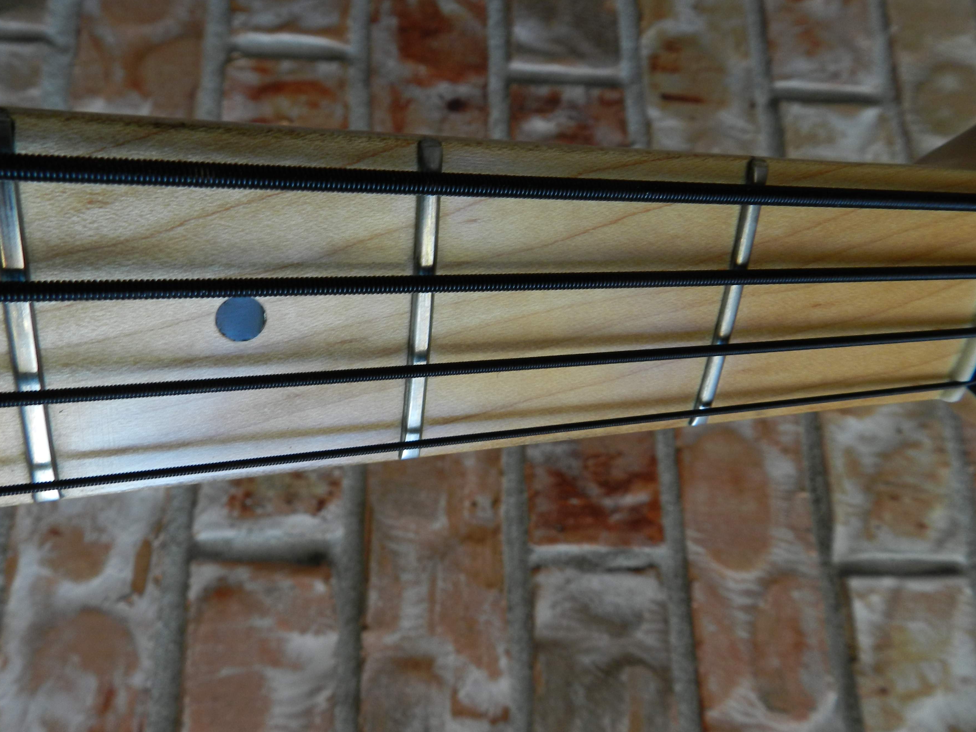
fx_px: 733
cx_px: 430
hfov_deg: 67.1
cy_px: 356
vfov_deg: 53.1
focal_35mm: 26
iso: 160
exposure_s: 1/60
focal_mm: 4
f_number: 3.5
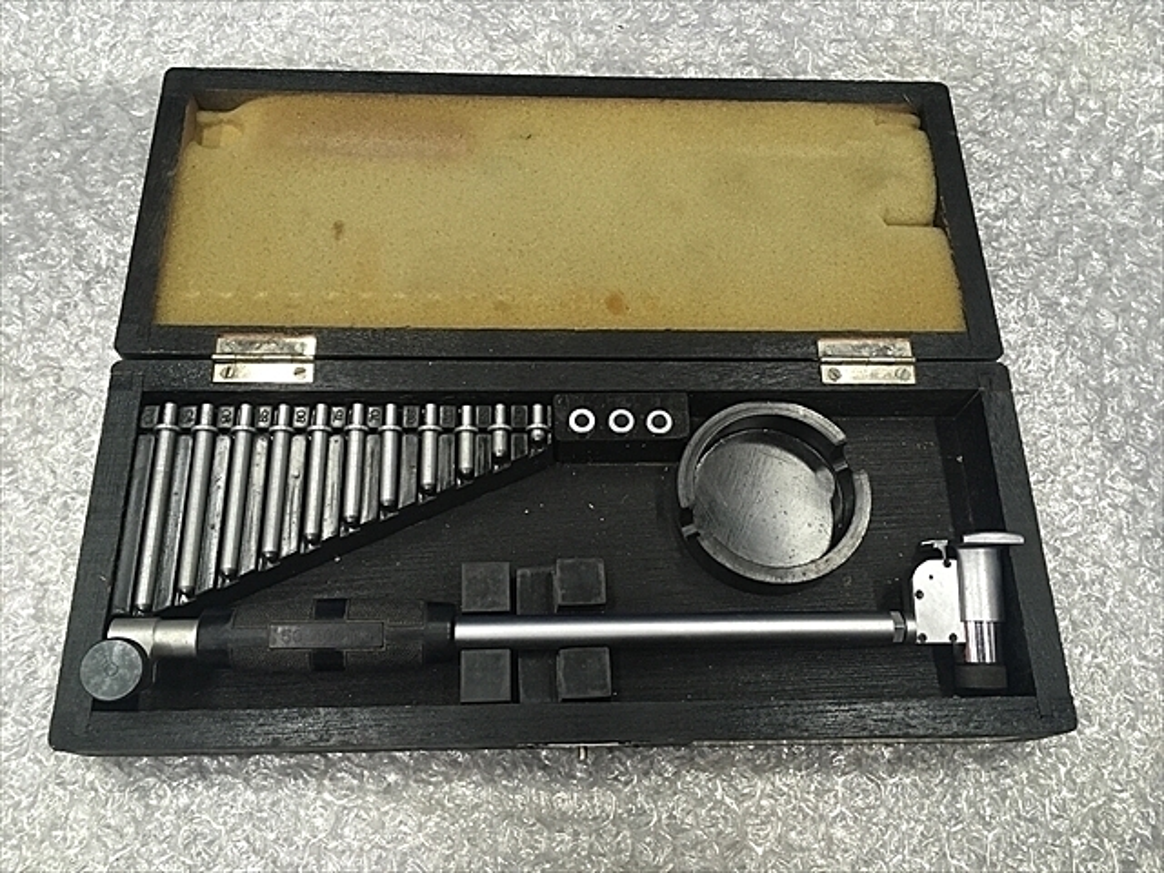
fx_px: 975
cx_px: 582
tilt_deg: -69.1
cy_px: 436
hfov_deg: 61.7
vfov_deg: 48.2
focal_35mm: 29
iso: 125
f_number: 2.2
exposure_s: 1/30
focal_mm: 4.15
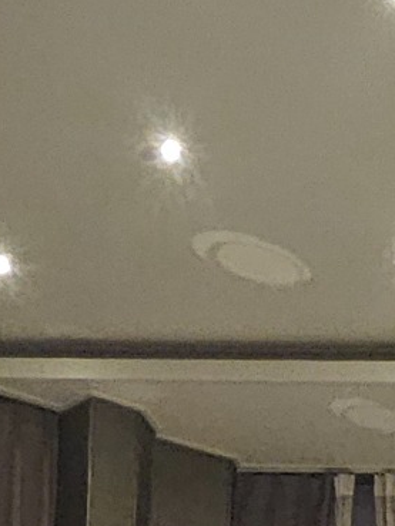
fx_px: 1429
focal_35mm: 94
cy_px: 959
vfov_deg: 17.0
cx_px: 315
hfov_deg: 15.6
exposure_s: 1/24
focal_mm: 1.74
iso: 800
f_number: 2.2
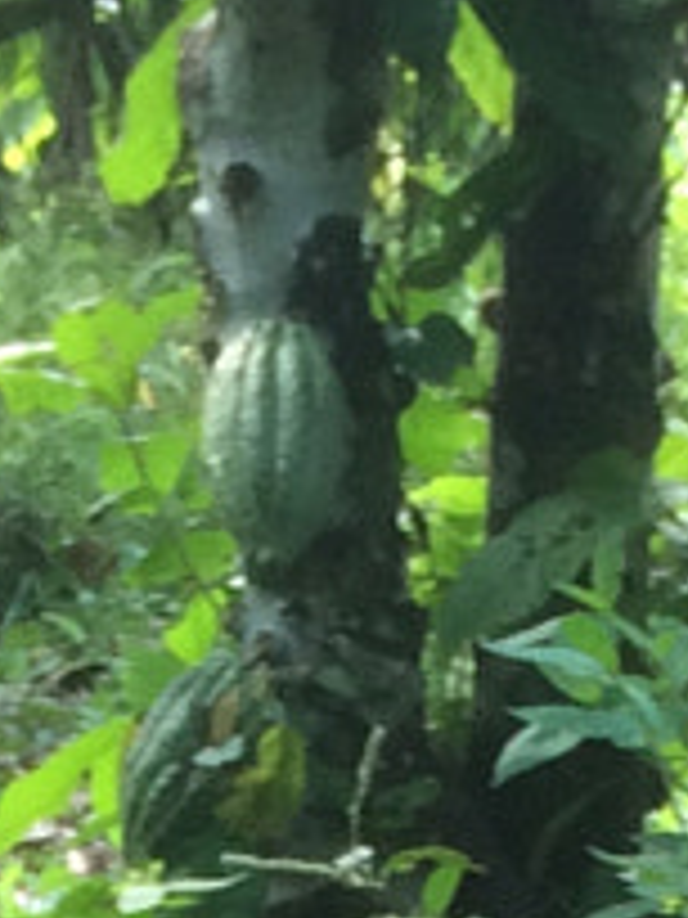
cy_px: 2655
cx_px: 436
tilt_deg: -29.5
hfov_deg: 6.5
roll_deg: -0.1
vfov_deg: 7.7
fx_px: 6042
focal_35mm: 228
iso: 40
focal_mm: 4.15
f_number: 2.2
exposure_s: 1/60
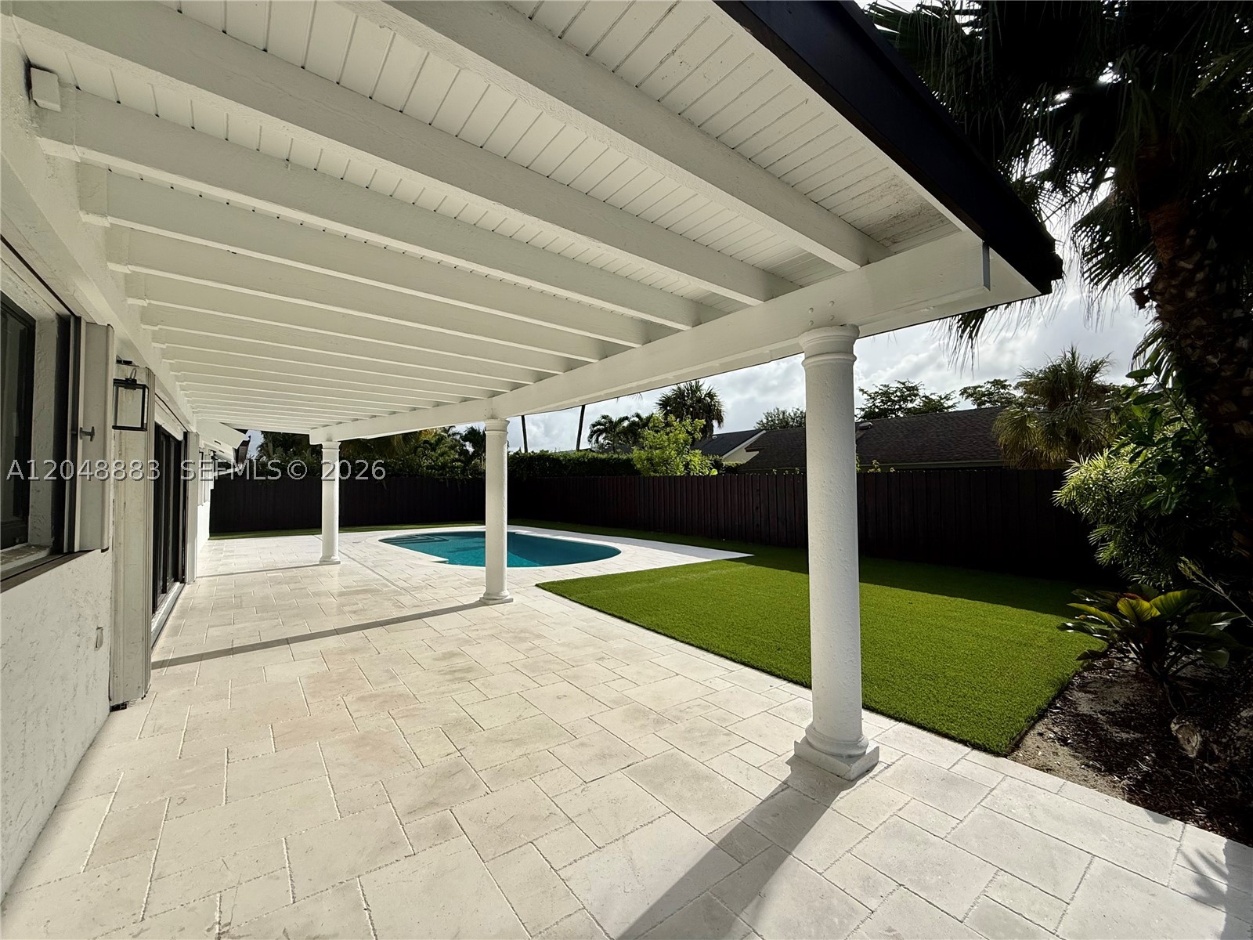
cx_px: 626
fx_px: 507
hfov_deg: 102.1
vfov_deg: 85.7
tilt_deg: +1.7
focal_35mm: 14
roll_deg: +0.4
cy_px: 470
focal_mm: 2.22
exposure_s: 1/3460
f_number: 2.2
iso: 50
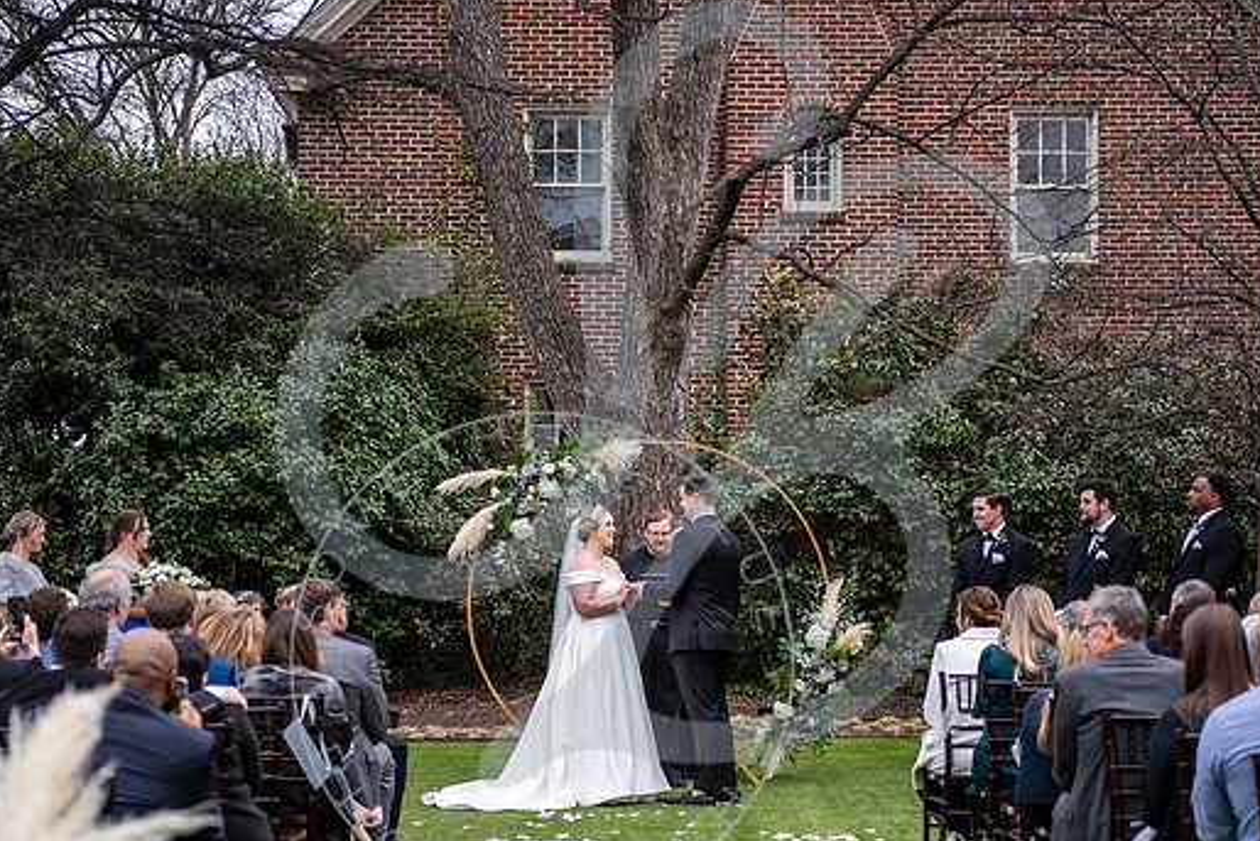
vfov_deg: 17.3
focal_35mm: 79
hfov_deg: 25.7
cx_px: 664
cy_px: 457
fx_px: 2766
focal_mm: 70
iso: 250
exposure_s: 1/200
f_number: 2.8
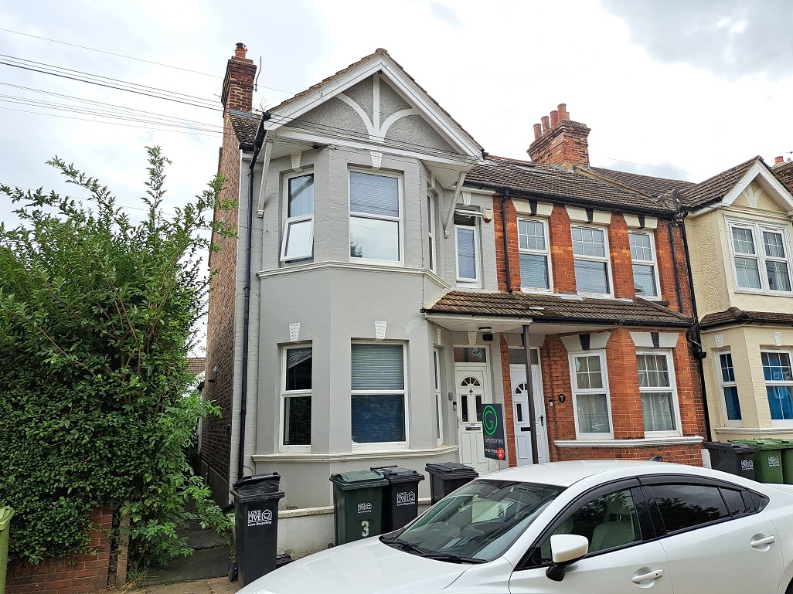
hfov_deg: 71.6
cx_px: 396
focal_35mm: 24
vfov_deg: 56.8
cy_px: 297
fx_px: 550
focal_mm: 5.23
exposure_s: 1/1212
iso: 50
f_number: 1.8
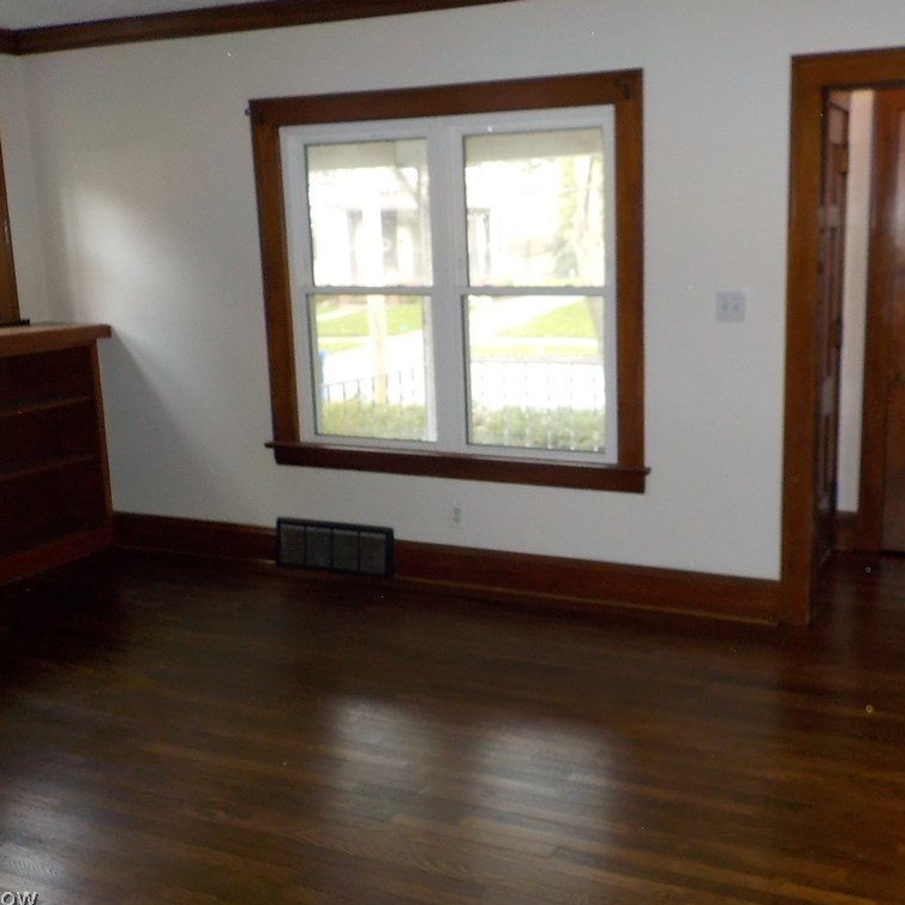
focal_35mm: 36
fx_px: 1065
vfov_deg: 46.0
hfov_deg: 45.9
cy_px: 456
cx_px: 527
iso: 220
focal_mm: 4.1
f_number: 3.3
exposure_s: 1/30
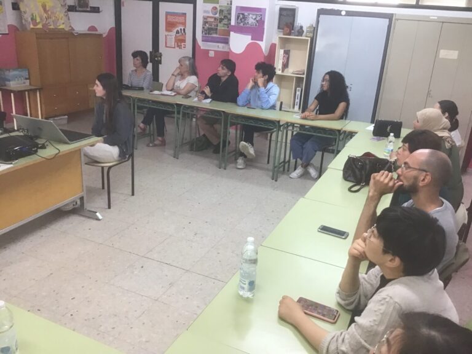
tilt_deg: -20.4
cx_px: 236
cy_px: 177
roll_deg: -3.0
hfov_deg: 58.4
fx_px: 423
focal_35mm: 31
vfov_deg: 45.4
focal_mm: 3.3
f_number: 2.4
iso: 125
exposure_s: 1/33
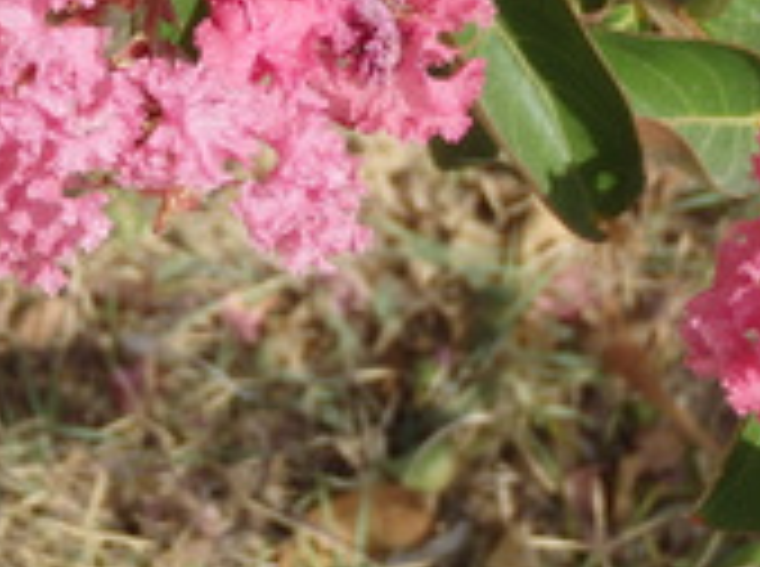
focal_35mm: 178
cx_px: 180
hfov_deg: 11.1
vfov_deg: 8.2
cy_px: -187
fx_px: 3900
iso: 125
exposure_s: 1/640
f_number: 5.3
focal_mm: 10.7
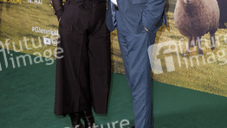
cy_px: 10
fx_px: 404
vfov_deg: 17.7
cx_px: 114
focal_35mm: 67
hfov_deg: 31.4
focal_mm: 42
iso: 1600
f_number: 5.6
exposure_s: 1/200
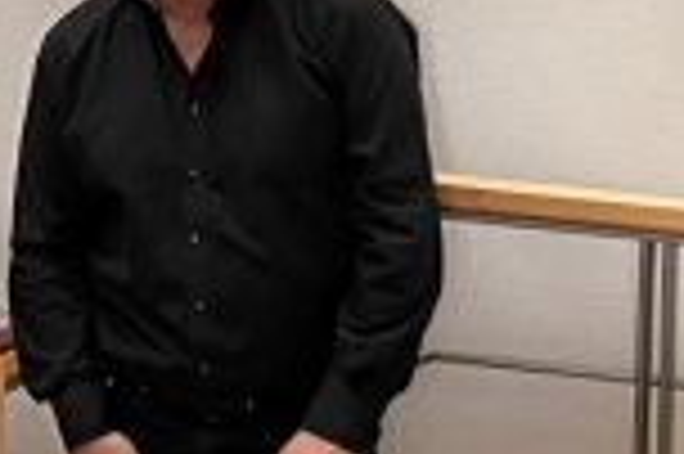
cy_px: -117
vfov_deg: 7.5
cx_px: 45
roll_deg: -0.8
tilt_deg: -11.6
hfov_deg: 11.2
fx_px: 3454
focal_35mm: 182
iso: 100
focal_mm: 4.25
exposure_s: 1/50
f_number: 1.8
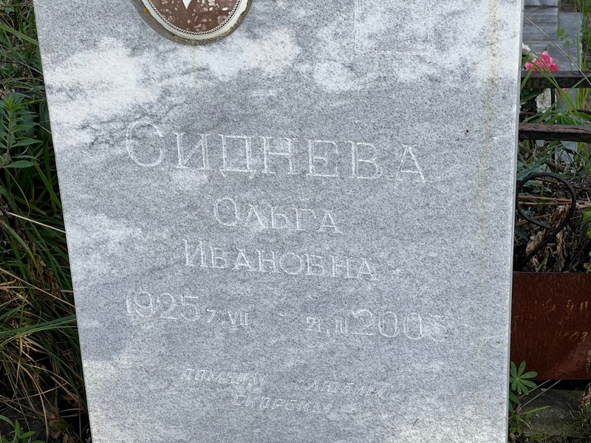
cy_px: 222
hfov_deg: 25.3
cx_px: 296
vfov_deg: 19.1
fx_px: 1315
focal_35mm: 77
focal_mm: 9
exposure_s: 1/216
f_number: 2.8
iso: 32
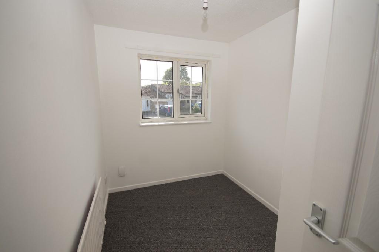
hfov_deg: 100.4
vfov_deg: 77.3
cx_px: 190
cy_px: 126
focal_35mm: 15
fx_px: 158
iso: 100
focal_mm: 10
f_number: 5.6
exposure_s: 1/125
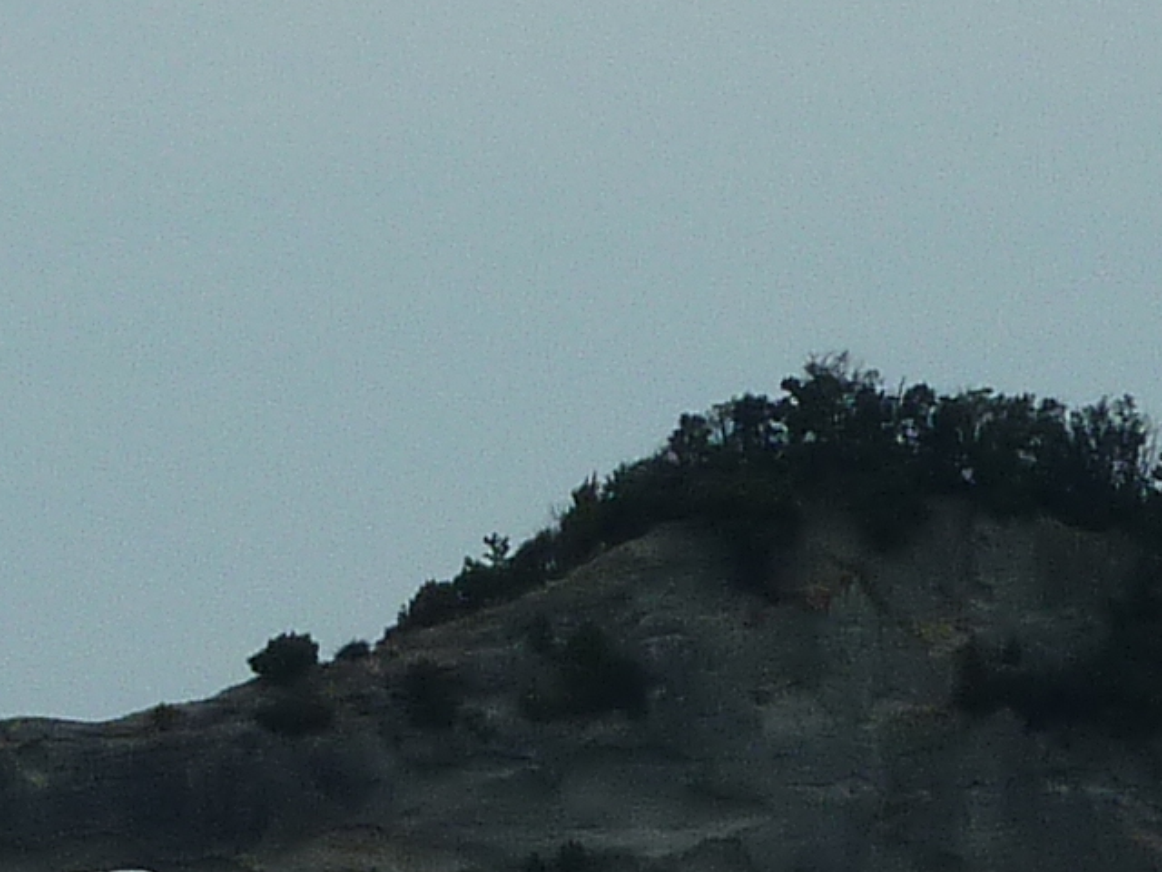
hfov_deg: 3.6
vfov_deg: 2.7
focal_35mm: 554
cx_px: -29
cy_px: 745
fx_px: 18597
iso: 80
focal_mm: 15.8
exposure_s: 1/500
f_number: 5
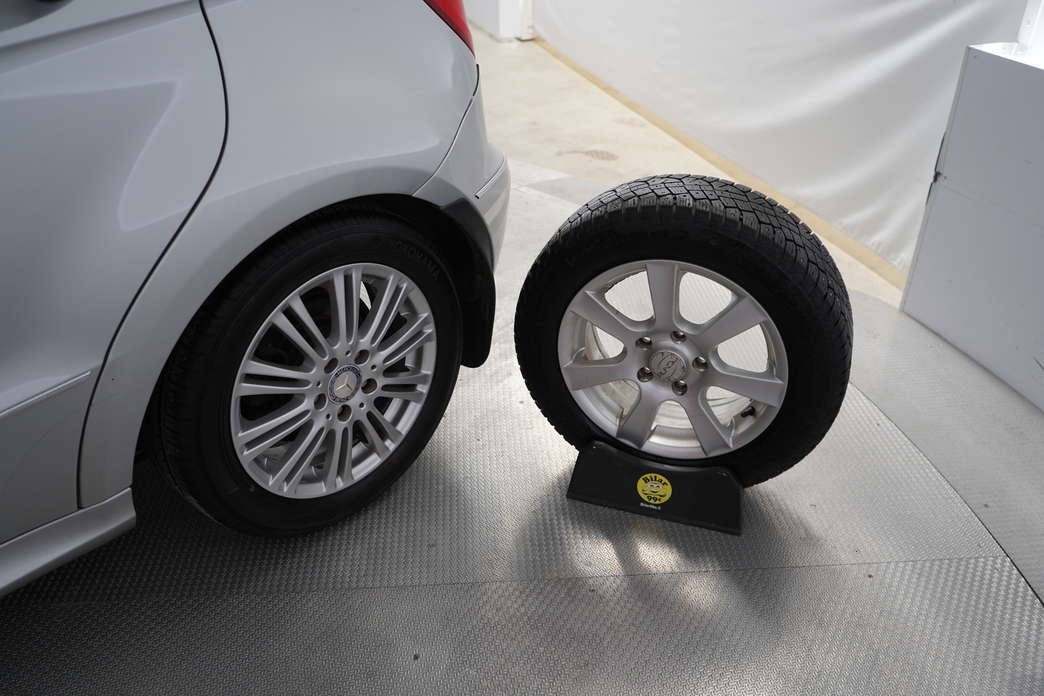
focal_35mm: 29
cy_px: 348
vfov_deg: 45.0
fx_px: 841
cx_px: 522
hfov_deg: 63.7
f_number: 3.5
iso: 400
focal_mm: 29
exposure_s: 1/40
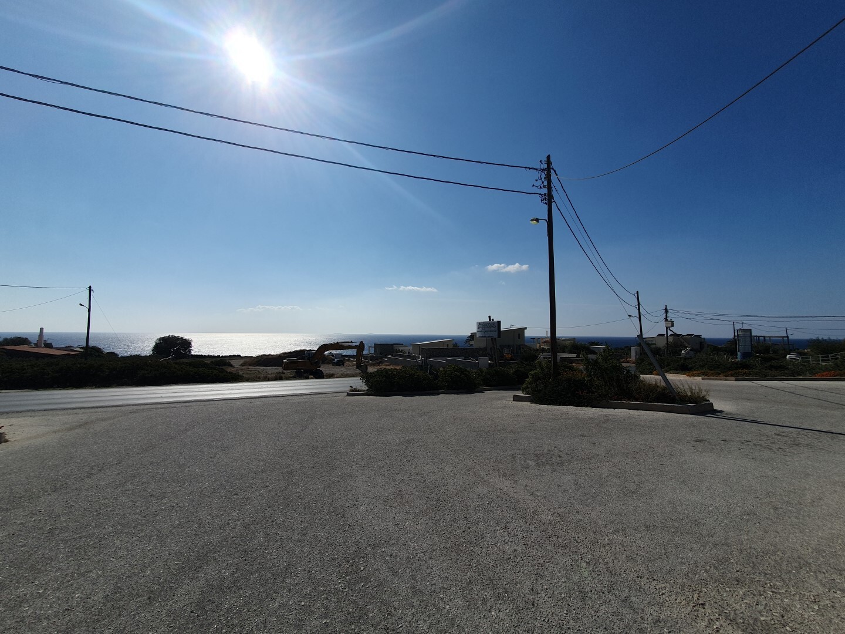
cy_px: 317
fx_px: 317
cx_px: 422
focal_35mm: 13
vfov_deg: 89.9
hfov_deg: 106.2
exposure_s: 1/4160
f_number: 2.2
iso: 50
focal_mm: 1.8
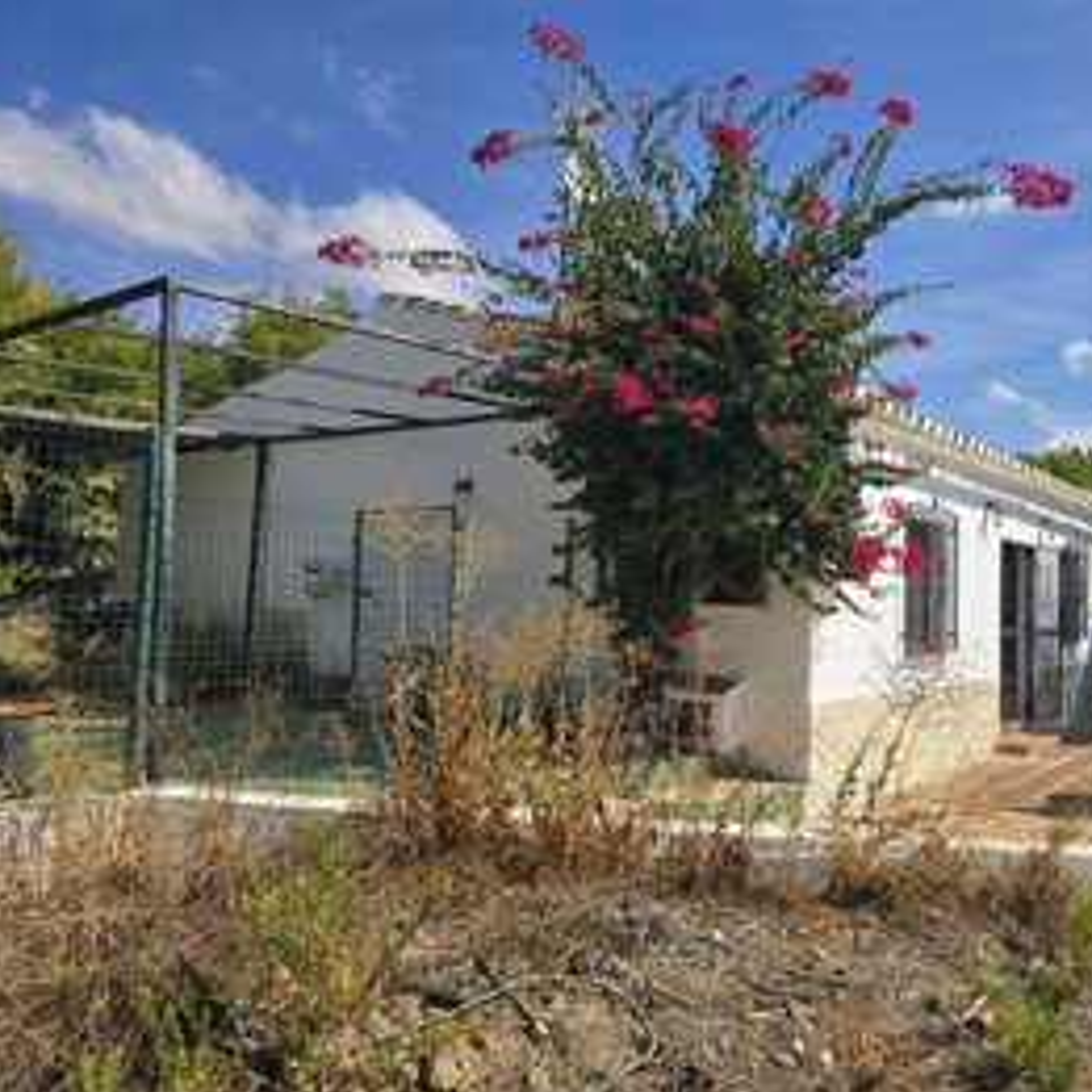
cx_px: 736
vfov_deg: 57.3
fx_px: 999
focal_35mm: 28
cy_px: 561
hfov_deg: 56.0
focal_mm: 6.3
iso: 12
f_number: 1.7
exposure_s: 1/984
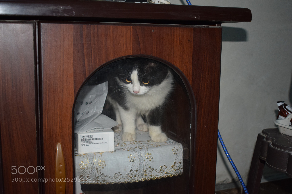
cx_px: 146
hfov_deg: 42.3
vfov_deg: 28.9
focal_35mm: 46
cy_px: 97
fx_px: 377
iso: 1400
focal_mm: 31
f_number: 4.2
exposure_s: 1/60
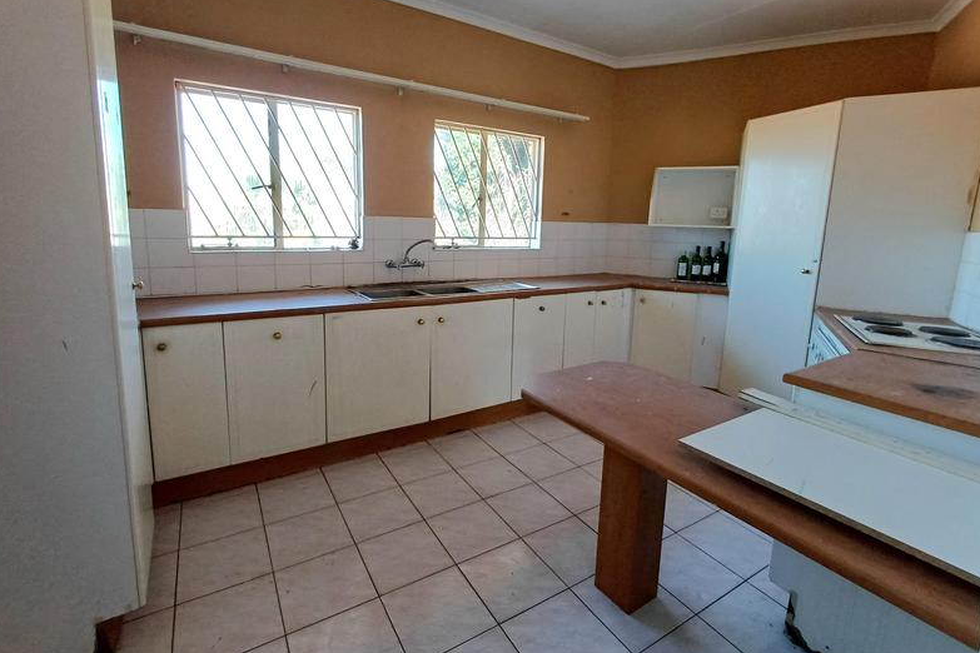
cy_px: 300
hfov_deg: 93.3
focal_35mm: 17
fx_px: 463
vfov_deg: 70.3
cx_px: 483
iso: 80
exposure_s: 1/50.3
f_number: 2.2
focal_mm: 1.64
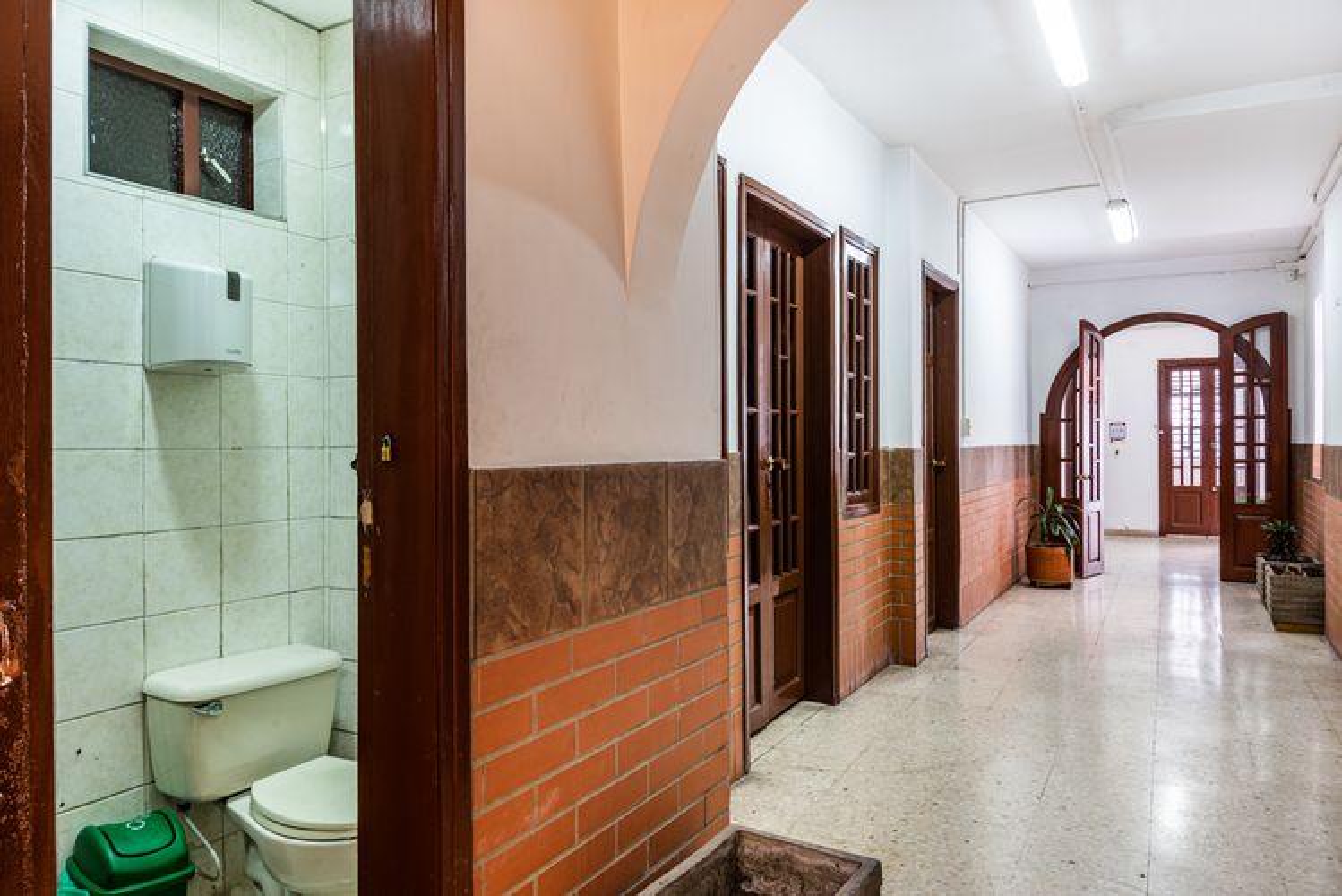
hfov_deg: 72.7
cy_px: 448
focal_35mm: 24
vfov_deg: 52.3
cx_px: 671
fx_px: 912
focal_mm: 24
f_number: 11
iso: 100
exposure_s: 1
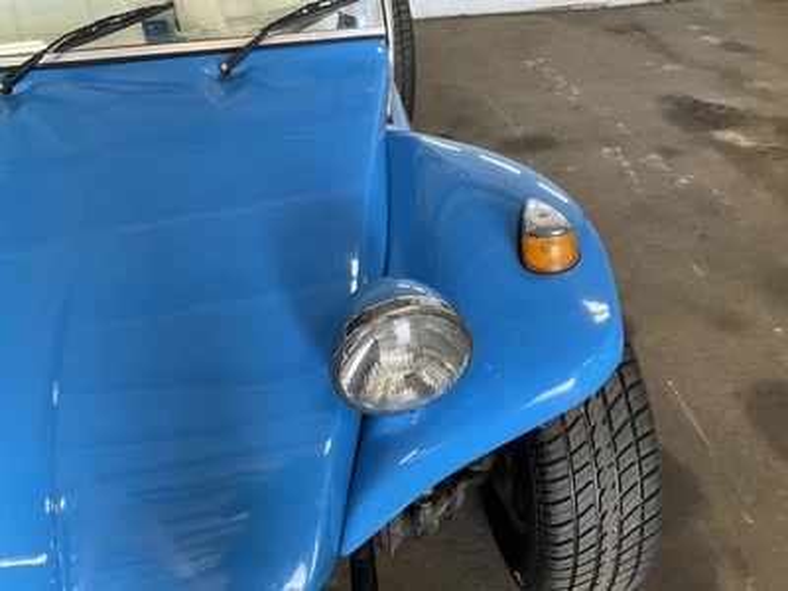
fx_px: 660
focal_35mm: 29
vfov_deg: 48.2
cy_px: 296
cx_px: 394
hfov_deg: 61.7
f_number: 1.8
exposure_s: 1/60
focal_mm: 3
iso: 80
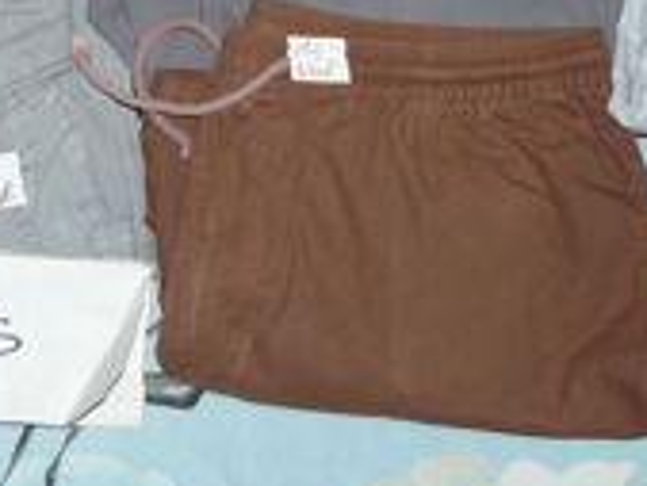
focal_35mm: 102
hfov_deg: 18.9
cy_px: -115
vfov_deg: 14.0
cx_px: 73
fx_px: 1908
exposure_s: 1/50
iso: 100
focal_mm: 6
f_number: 2.8
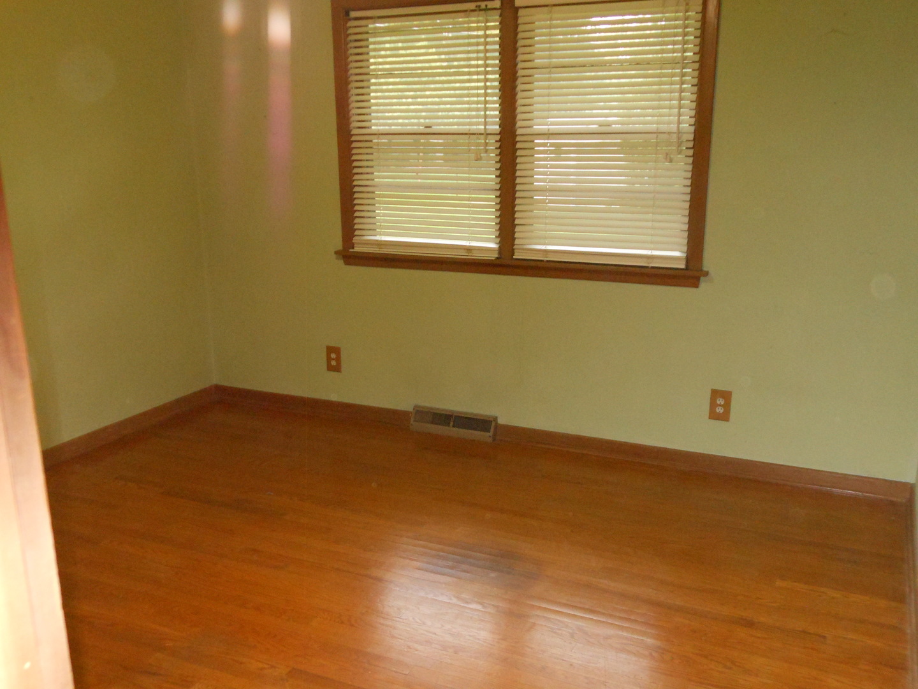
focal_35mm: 33
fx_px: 875
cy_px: 344
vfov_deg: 42.9
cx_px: 459
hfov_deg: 55.4
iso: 500
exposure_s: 1/30
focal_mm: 6
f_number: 3.5
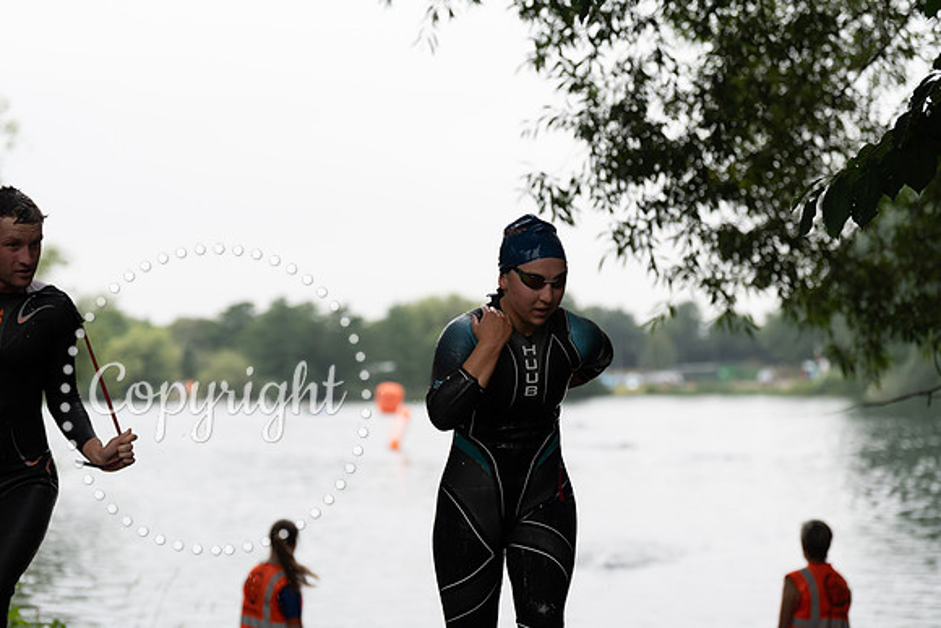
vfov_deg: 15.2
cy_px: 314
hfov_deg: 22.6
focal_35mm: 90
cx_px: 470
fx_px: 2353
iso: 320
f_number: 3.2
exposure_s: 1/400
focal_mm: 90
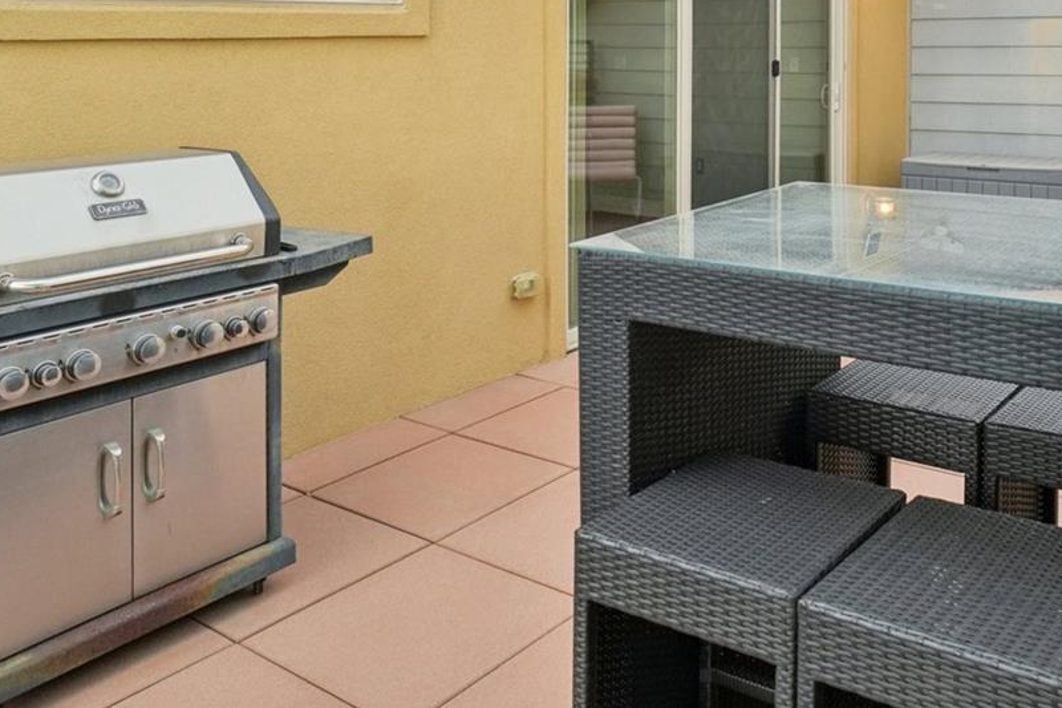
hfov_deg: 55.4
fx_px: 973
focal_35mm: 33
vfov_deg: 36.7
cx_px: 751
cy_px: 36
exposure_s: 1/160
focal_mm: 11
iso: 400
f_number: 8
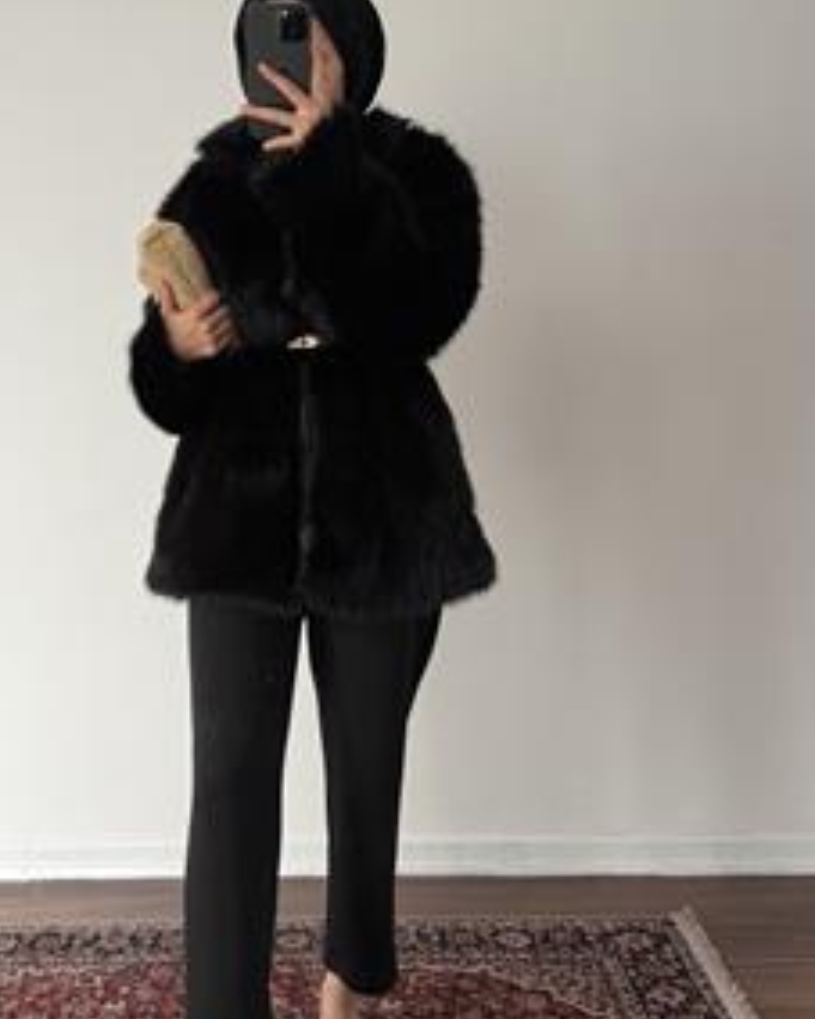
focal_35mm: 44
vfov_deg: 41.8
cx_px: 248
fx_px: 1327
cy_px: 404
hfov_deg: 33.7
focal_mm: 6.76
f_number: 1.78
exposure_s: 1/87
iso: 200
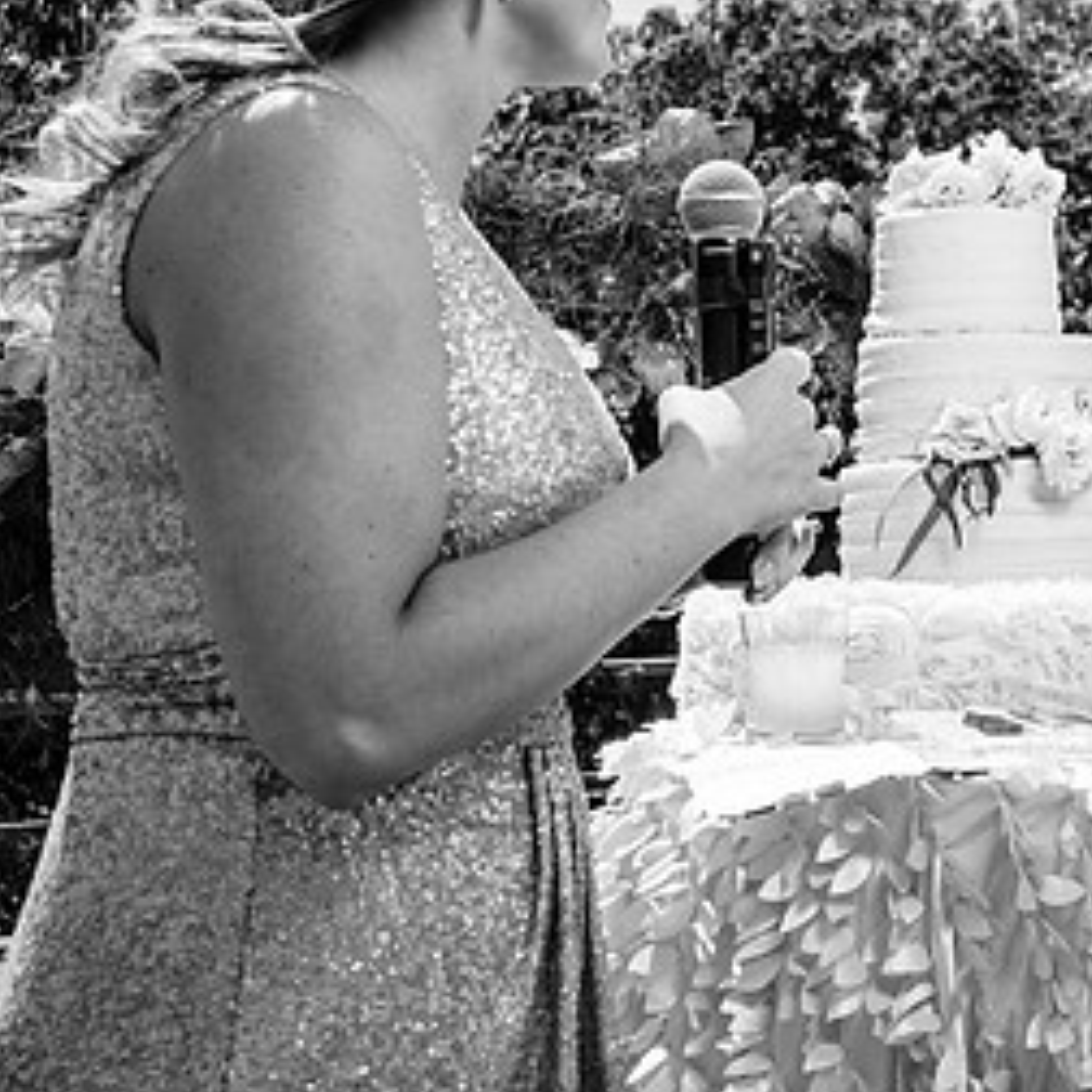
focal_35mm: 79
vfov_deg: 21.8
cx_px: 1032
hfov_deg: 21.3
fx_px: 2820
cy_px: 297
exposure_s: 1/250
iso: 50
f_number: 7.1
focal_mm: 35
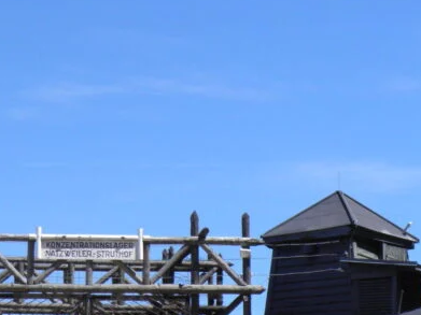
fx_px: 1751
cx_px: 291
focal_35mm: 144
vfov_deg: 10.3
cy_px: 147
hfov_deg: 13.7
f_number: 5.8
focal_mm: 10
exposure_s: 1/250
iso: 50
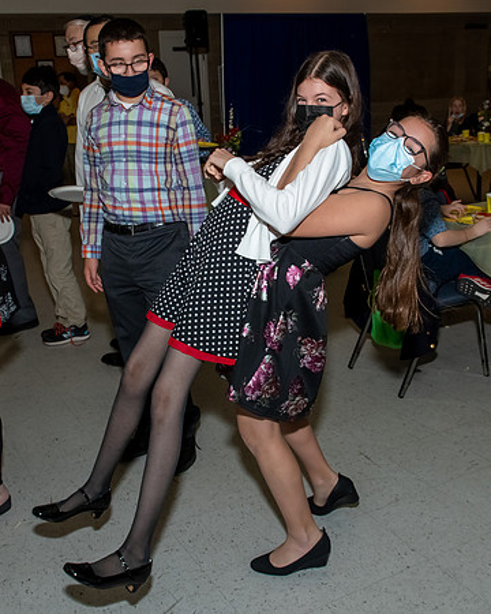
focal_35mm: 40
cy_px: 279
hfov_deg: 37.2
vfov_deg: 45.6
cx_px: 250
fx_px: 729
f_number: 6.3
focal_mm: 17
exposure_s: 1/250
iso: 500
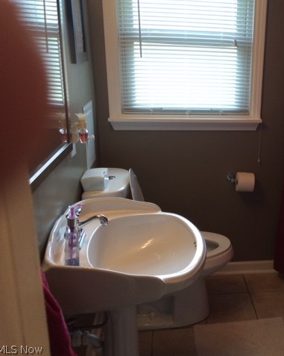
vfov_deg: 48.0
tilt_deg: -19.5
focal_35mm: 38
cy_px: 178
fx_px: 400
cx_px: 233
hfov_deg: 37.5
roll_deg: -1.4
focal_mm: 4.15
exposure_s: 1/30
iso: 64
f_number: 2.2
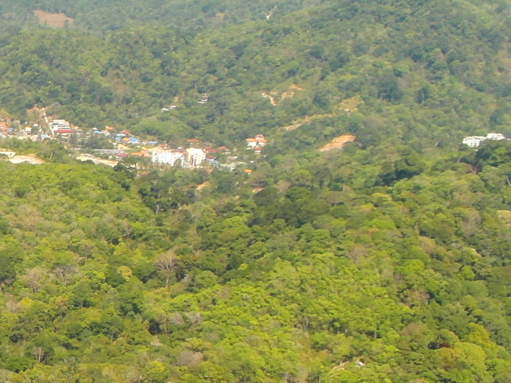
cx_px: -267
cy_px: 218
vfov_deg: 20.2
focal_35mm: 73
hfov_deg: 21.9
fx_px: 1078
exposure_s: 1/350
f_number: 4
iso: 100
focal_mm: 4.1
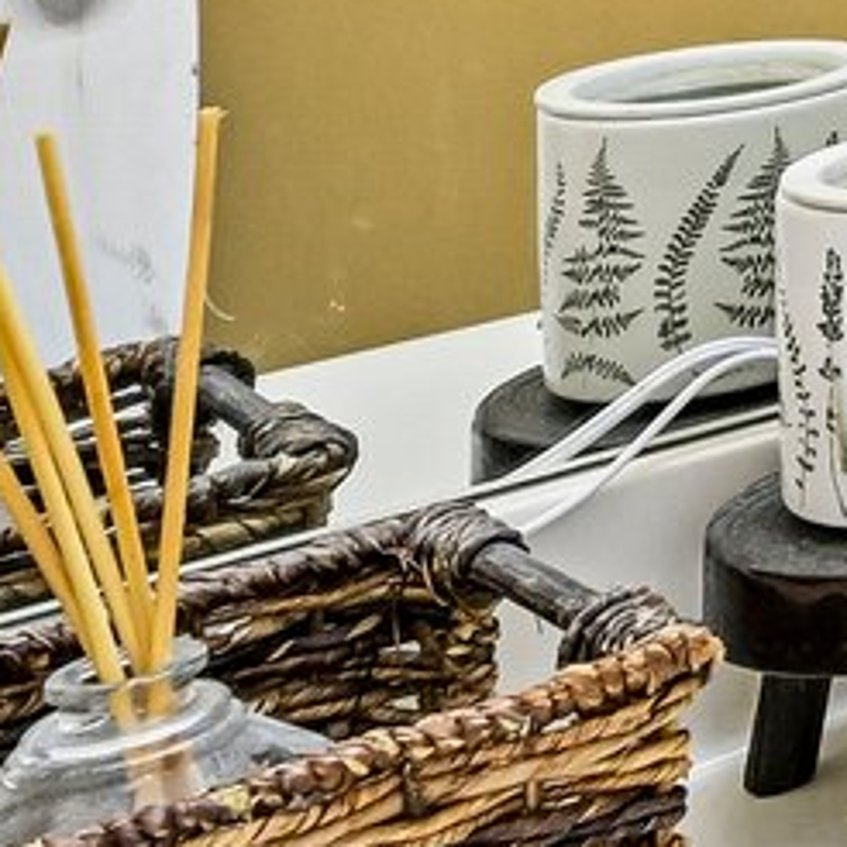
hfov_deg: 11.0
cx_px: 2579
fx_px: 2741
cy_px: -594
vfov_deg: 15.5
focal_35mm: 99
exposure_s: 1/15
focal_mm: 14
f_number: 8
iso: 720
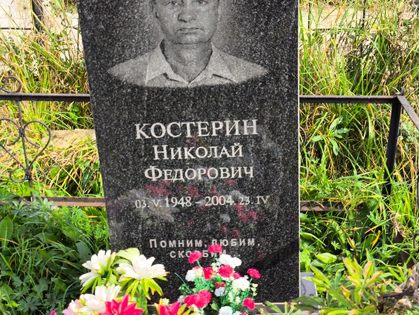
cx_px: 211
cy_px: 158
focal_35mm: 51
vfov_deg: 28.6
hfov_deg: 37.5
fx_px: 617
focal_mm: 4.71
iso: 50
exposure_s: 1/391
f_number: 1.7
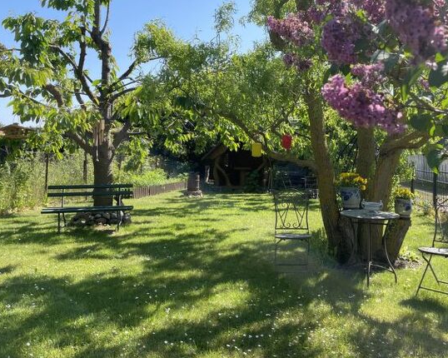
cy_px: 157
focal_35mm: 34
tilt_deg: +0.3
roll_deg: -0.5
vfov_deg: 43.3
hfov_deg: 52.5
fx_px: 451
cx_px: 269
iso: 32
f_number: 1.6
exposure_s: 1/1366
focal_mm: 4.2
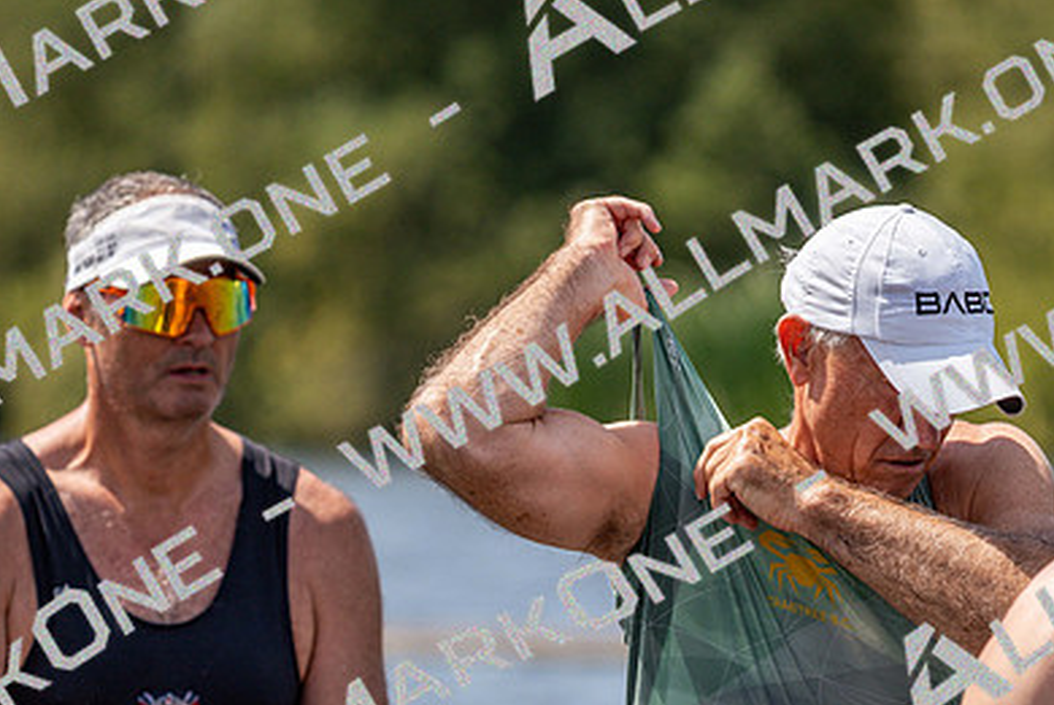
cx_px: 673
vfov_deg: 2.7
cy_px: 496
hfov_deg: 4.0
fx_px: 14978
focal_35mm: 511
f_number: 6.3
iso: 320
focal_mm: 344
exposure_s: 1/2000
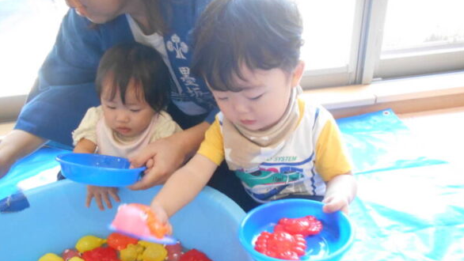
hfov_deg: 66.0
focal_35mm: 29
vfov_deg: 39.9
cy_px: 163
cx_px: 236
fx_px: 357
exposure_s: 1/100
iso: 800
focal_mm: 4.6
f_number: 3.2
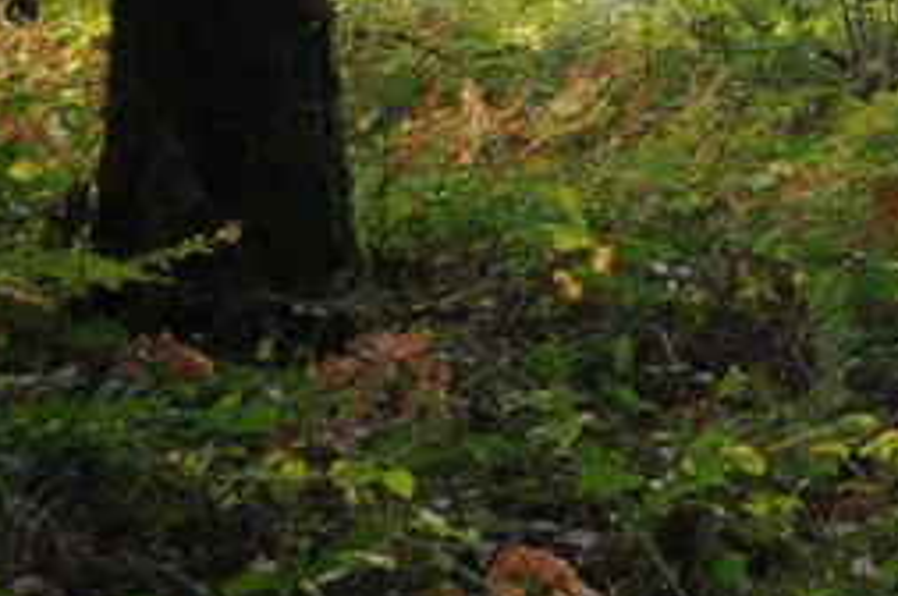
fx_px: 3787
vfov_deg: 8.8
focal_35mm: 152
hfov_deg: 12.7
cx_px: 1434
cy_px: -259
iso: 500
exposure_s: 1/320
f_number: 4.5
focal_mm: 20
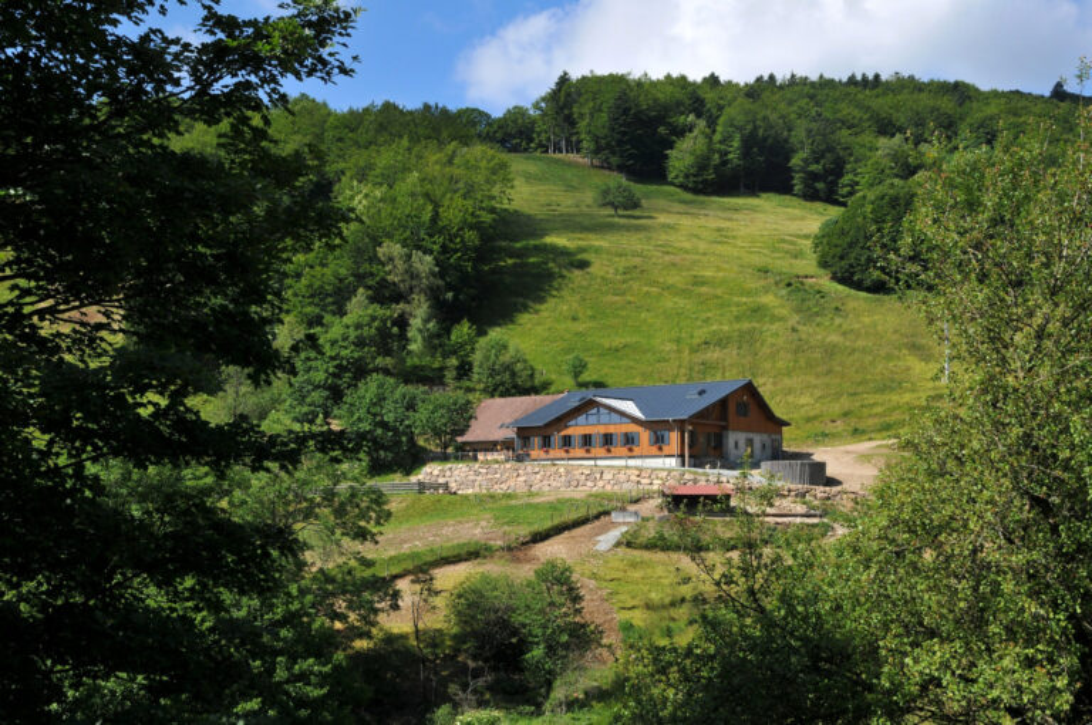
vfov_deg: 28.9
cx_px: 546
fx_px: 1409
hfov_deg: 42.4
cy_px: 362
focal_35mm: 46
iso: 200
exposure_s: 1/500
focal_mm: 31
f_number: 8
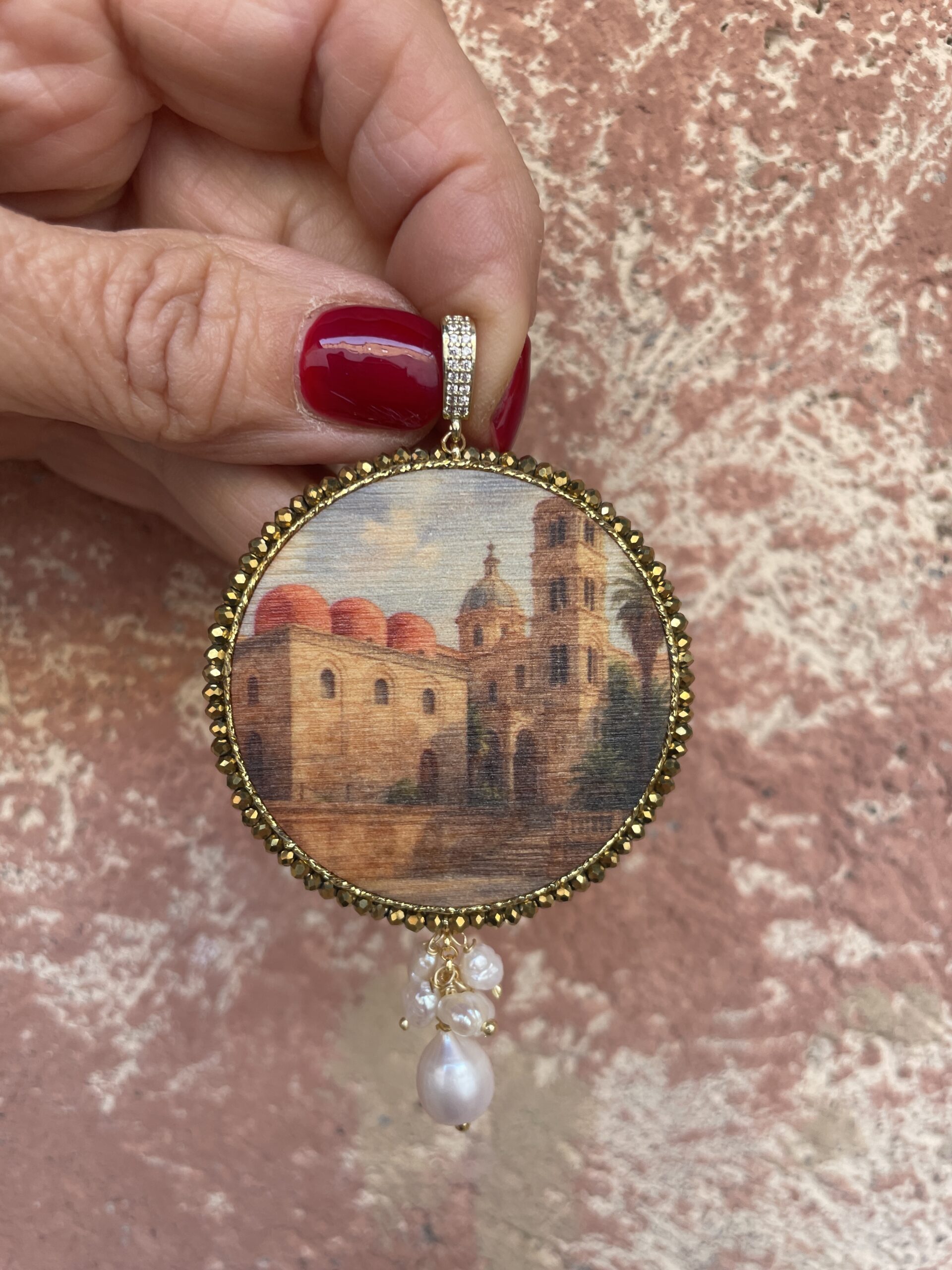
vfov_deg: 67.3
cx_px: 476
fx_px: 953
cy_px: 635
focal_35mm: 26
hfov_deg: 53.1
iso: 40
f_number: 1.6
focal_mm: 4.2
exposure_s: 1/121
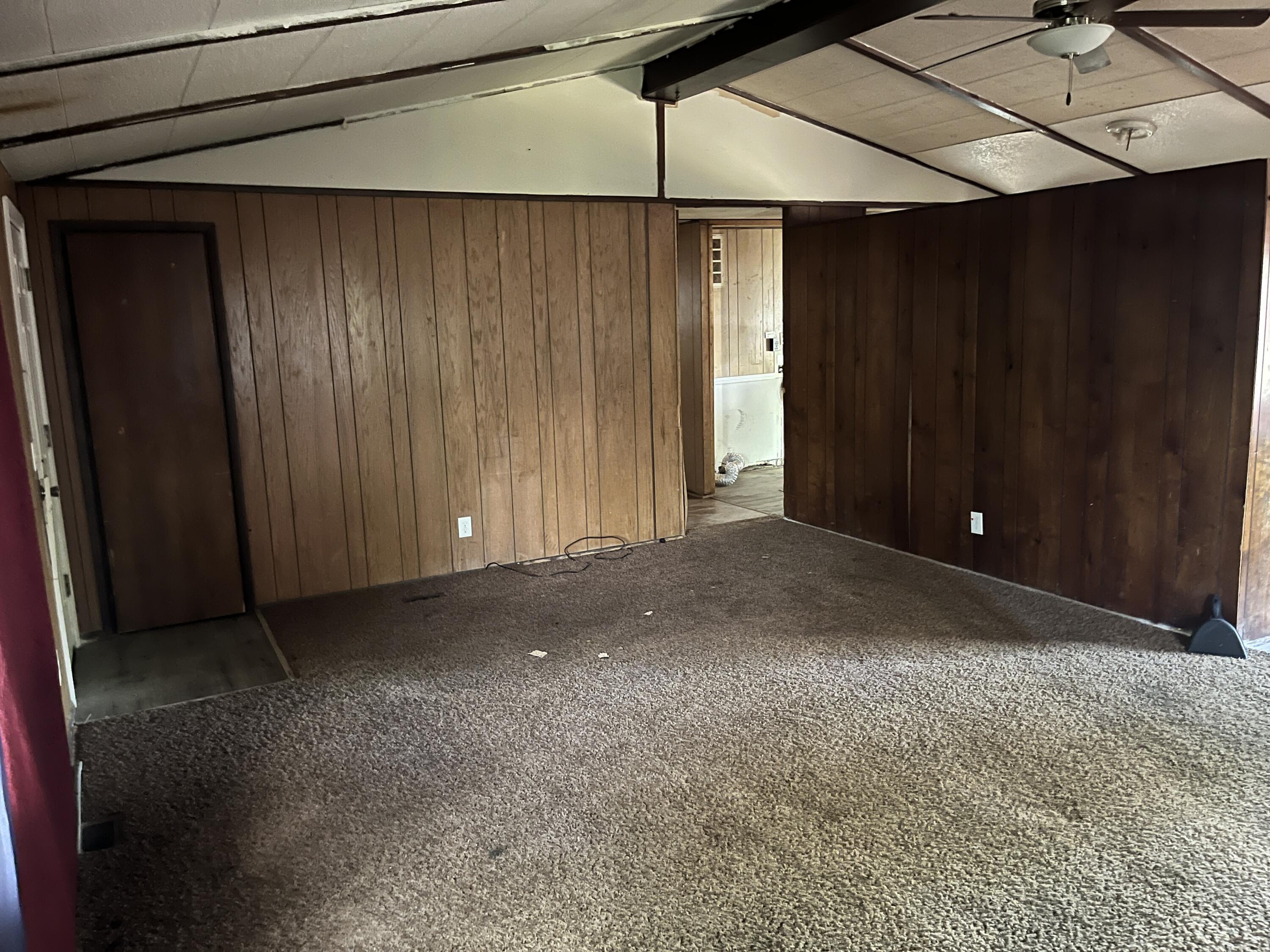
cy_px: 476
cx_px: 635
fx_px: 954
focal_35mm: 26
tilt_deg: -10.2
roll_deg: +2.0
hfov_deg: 67.3
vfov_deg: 53.1
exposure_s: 1/14
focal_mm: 5.1
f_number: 1.6
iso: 640
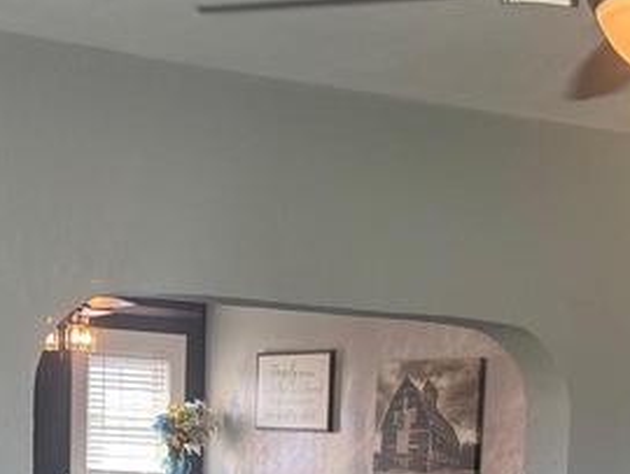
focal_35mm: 91
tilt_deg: -7.2
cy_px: 614
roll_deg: -2.2
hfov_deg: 21.5
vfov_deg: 15.5
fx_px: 1658
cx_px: 315
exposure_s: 1/120
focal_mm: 6.76
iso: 125
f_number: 1.78
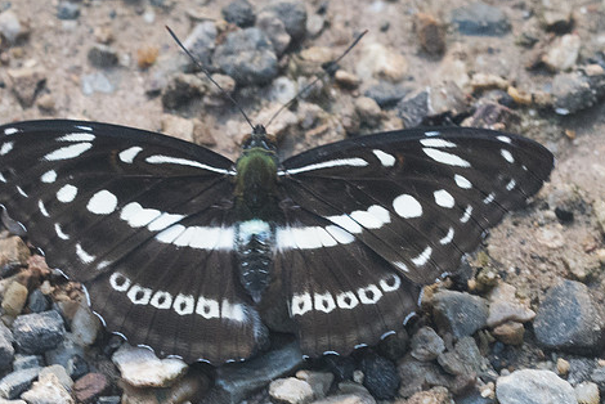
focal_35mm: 797
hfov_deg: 2.6
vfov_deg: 1.7
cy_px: 296
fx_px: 13402
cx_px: 318
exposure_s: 1/200
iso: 1000
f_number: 7.1
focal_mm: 150
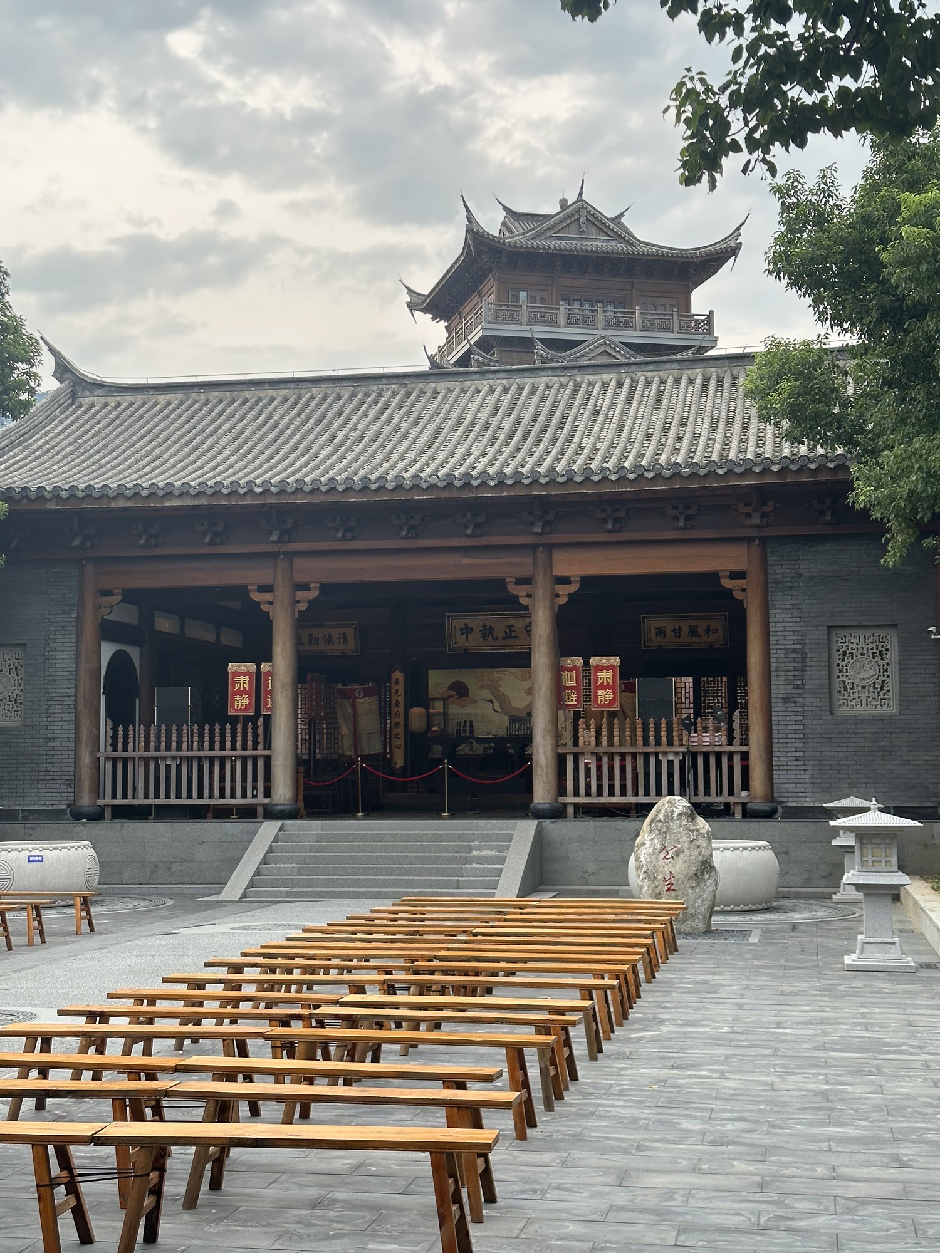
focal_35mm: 48
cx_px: 470
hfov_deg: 30.3
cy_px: 626
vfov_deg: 39.7
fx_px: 1738
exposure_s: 1/426
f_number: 1.78
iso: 64
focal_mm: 6.86
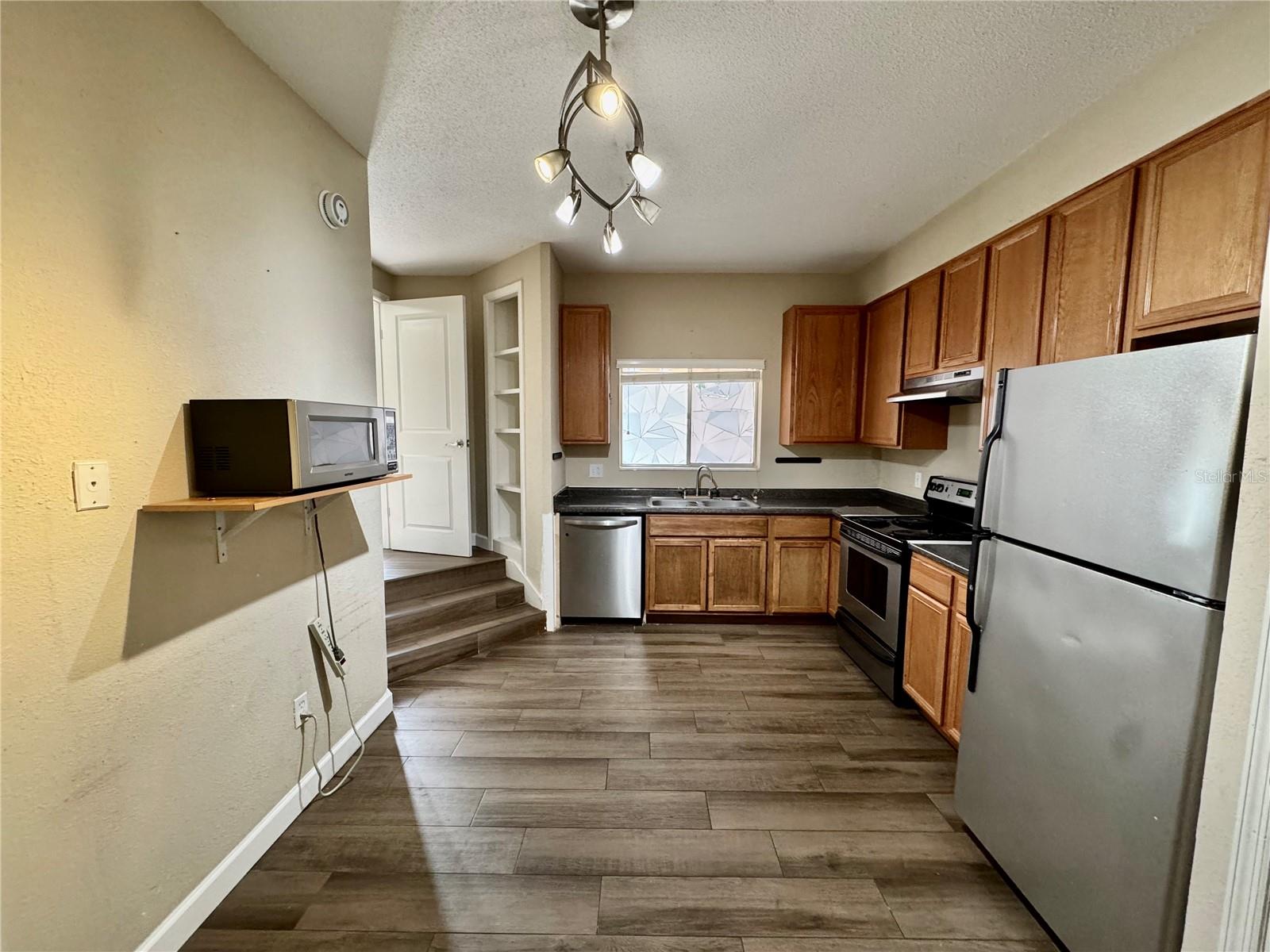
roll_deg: -0.5
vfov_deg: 85.7
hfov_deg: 102.1
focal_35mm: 14
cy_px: 476
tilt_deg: -6.5
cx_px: 635
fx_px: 514
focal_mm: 2.22
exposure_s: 1/60
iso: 320
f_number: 2.2
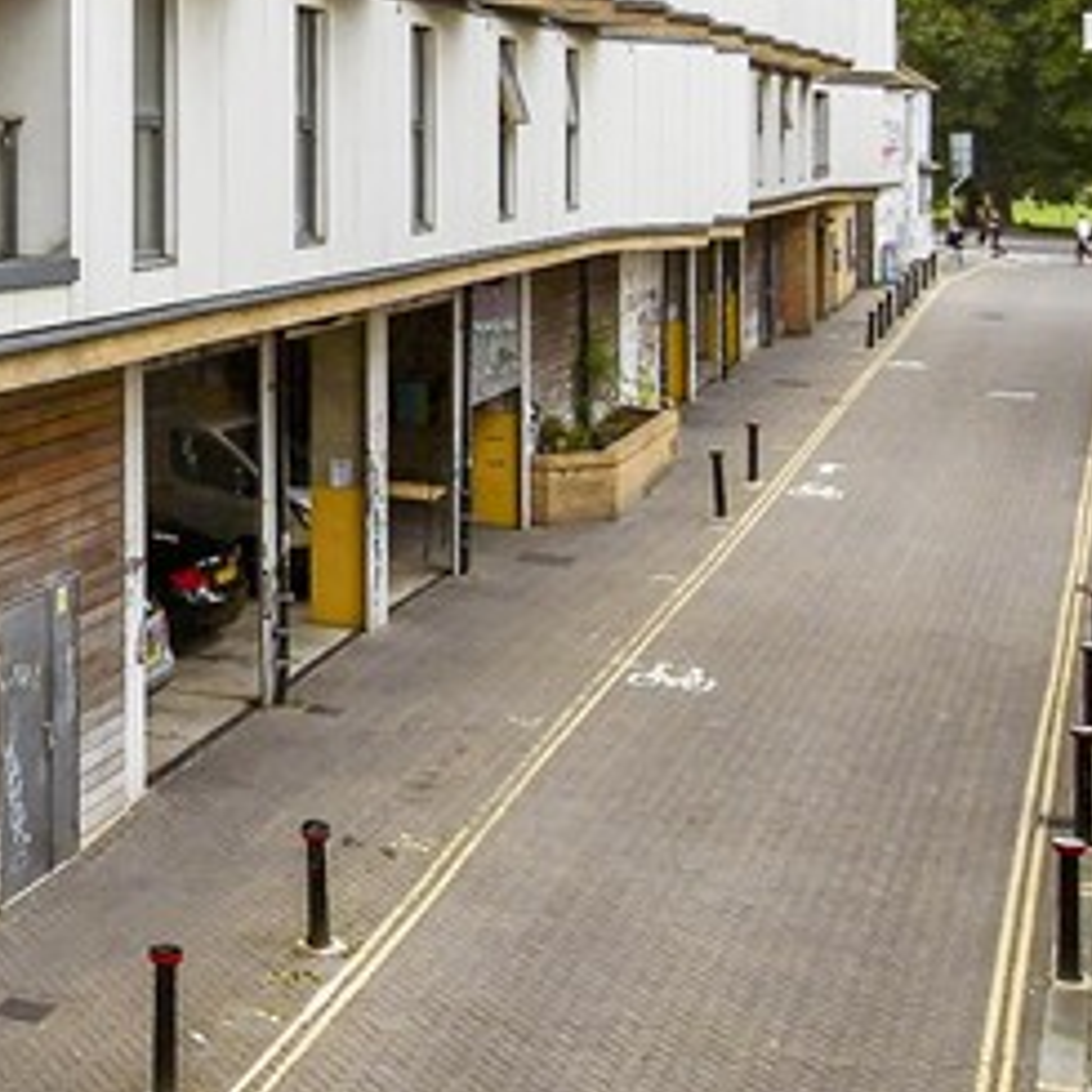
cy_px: 203
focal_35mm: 64
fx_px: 2284
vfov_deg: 26.3
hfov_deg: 24.2
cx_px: -245
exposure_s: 1/320
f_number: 8
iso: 200
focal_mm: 12
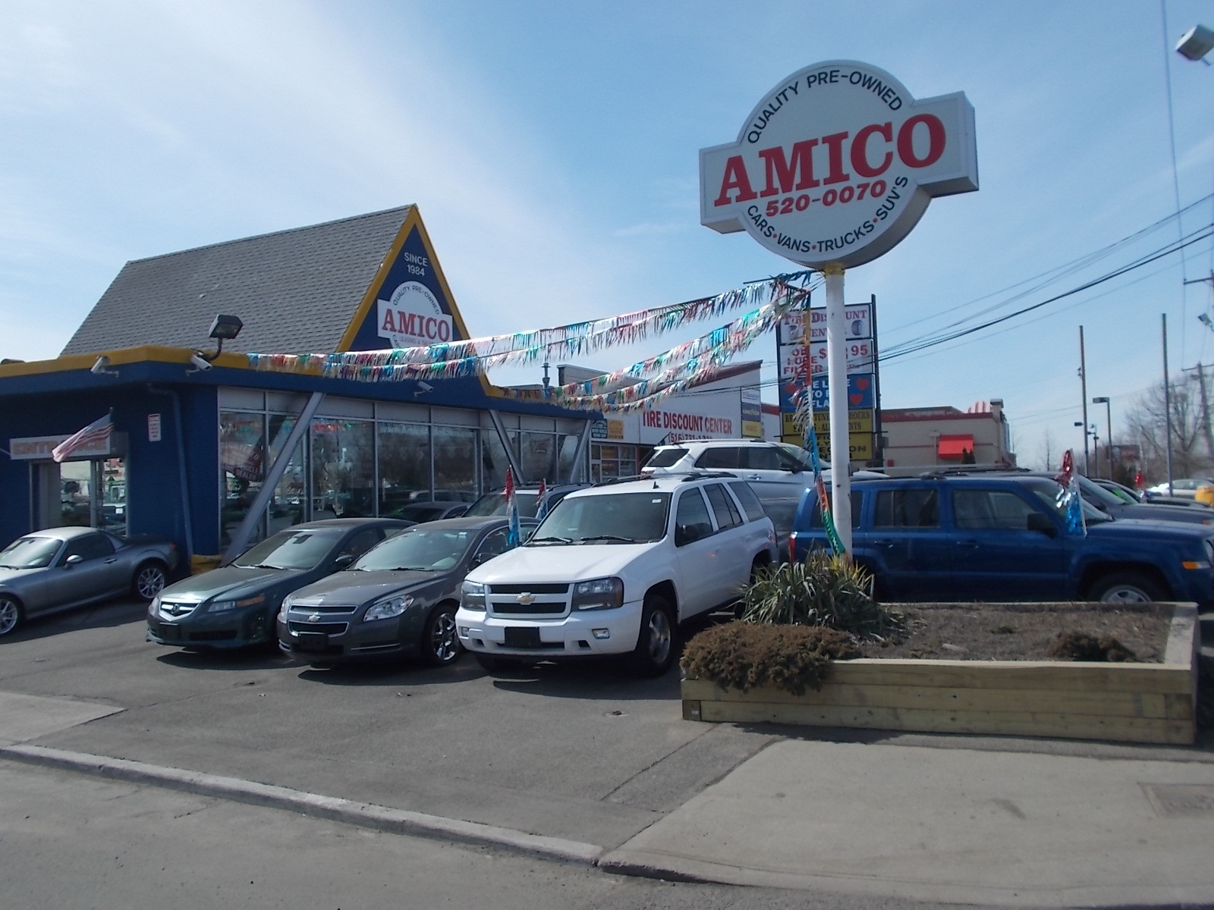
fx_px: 1052
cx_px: 607
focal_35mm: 30
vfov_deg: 46.8
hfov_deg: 60.0
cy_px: 455
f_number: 8.6
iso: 80
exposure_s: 1/160
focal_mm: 5.3
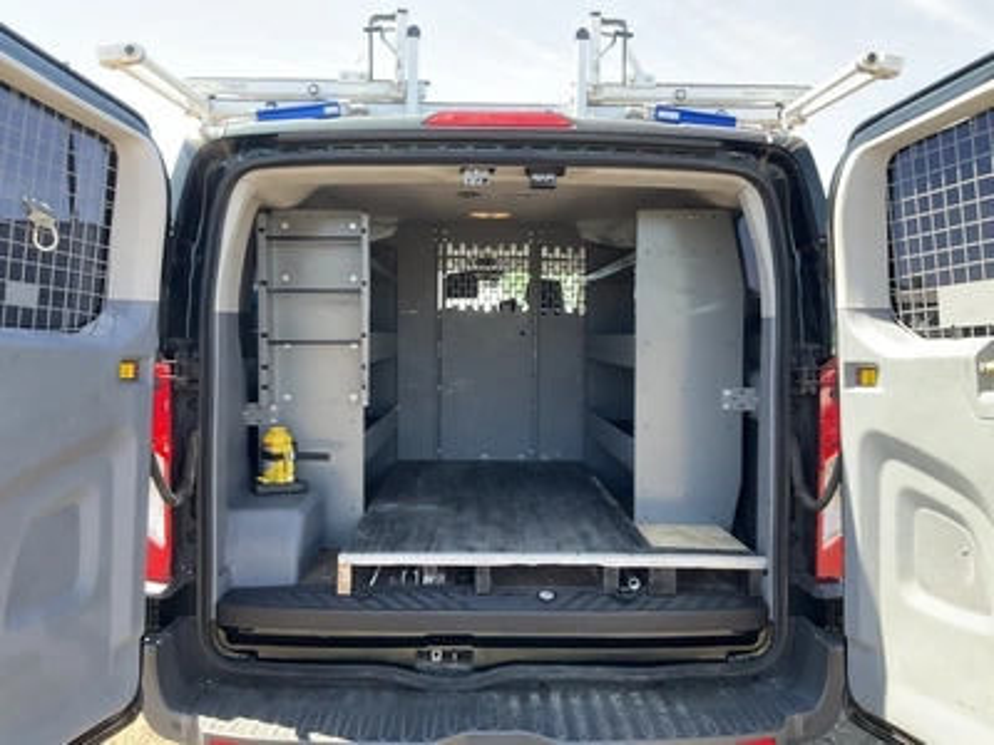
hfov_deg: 61.7
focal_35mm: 29
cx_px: 497
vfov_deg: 48.2
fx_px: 833
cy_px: 372
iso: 20
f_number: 1.8
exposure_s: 1/180
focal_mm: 3
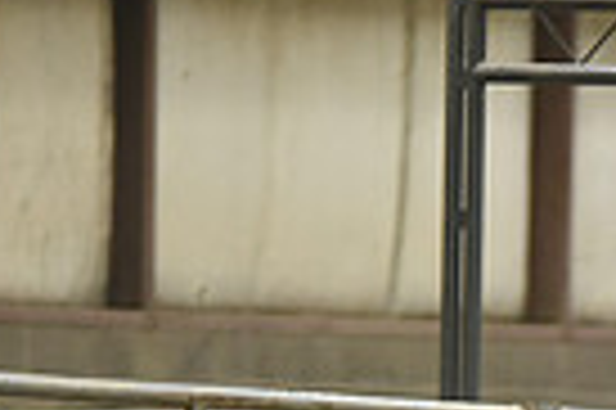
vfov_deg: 1.6
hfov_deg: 2.4
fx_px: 14476
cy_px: 840
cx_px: 486
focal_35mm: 847
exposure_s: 1/400
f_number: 2.8
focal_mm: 200
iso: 3200
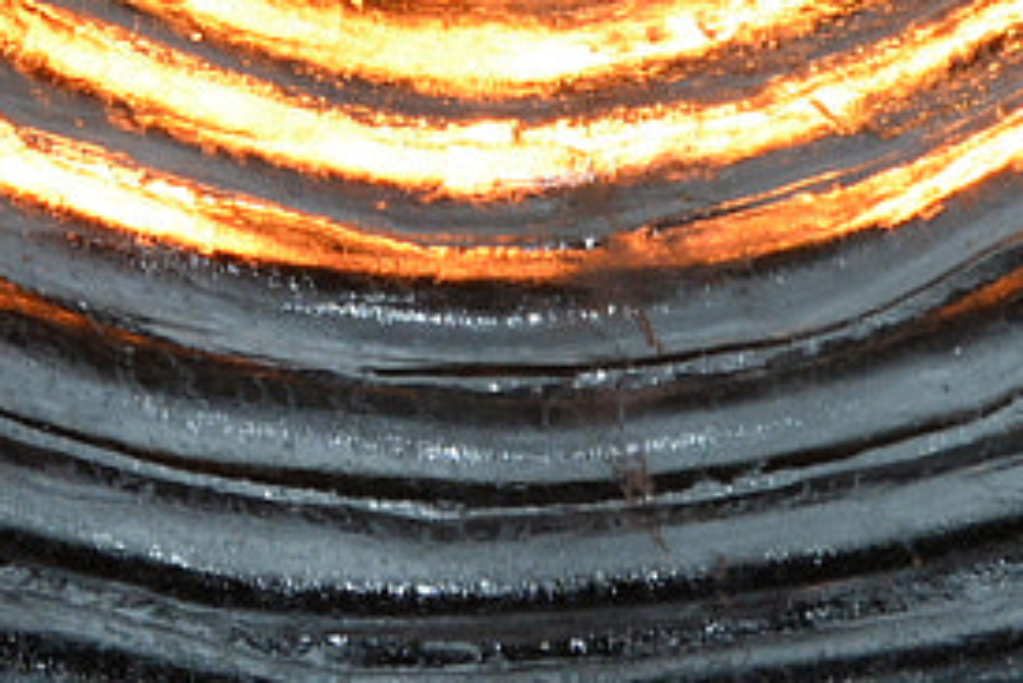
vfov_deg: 5.5
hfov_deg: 8.4
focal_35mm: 245
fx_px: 6965
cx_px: 347
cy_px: -806
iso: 800
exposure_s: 1/30
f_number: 8
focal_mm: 28
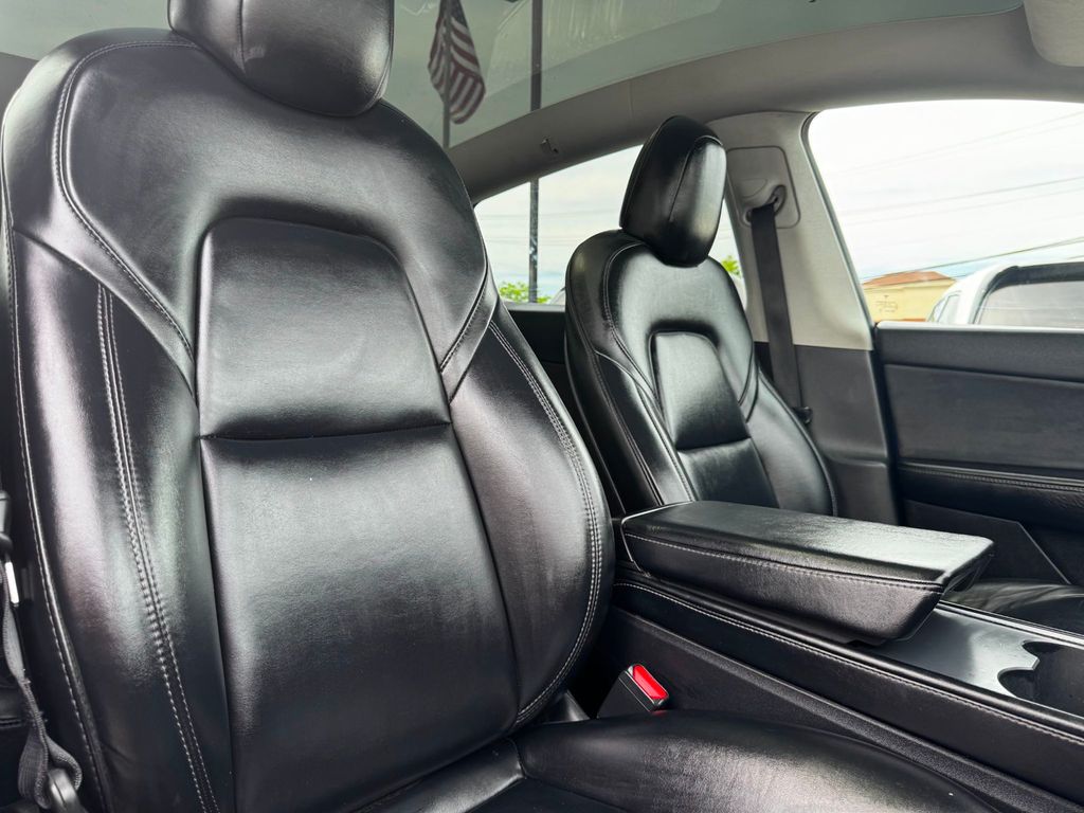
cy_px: 406
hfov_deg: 71.6
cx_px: 542
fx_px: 752
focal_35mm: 24
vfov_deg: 56.8
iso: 80
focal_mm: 6.76
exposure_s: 1/244
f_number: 1.78
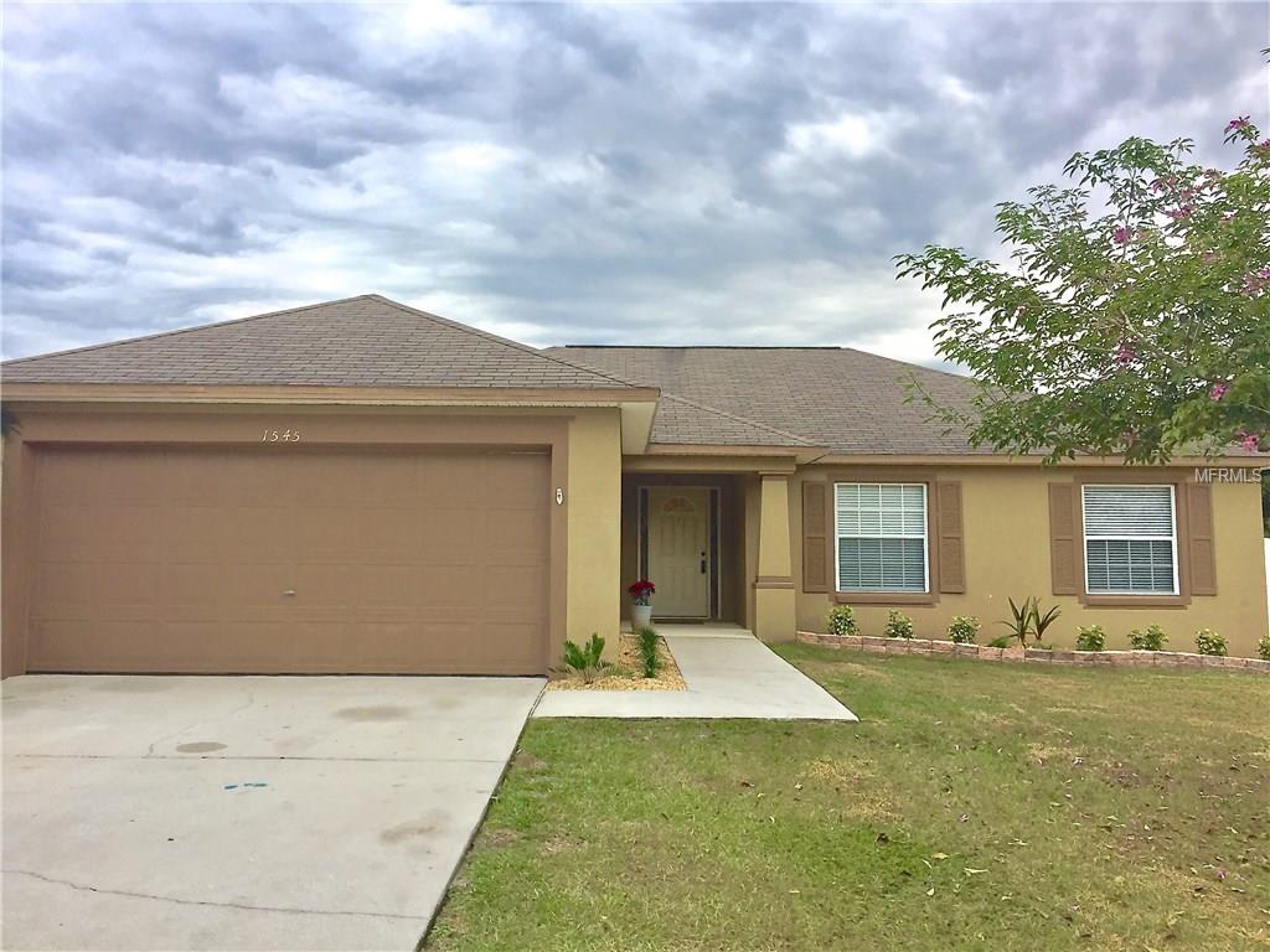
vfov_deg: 48.2
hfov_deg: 61.7
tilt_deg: +5.1
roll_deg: -0.8
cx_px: 635
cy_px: 476
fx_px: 1064
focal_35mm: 29
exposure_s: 1/60
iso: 32
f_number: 2.2
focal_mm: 4.15
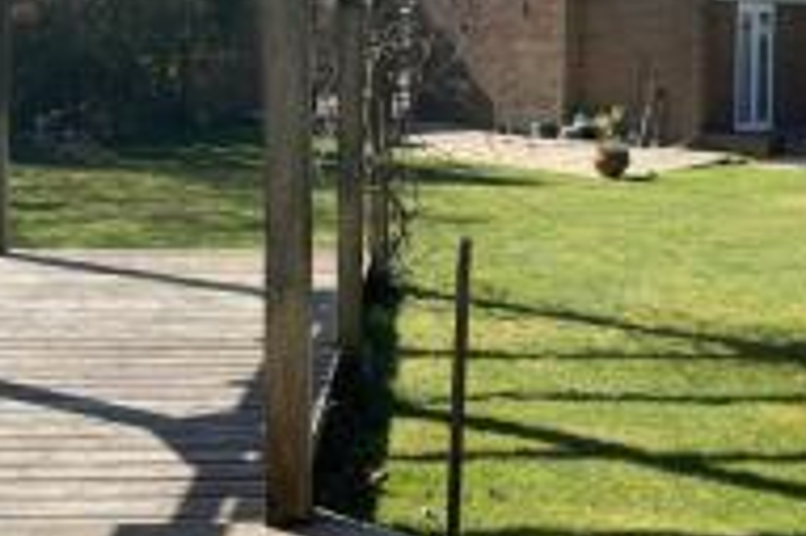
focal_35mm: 60
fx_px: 1342
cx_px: 504
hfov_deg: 33.3
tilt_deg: -3.2
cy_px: 95
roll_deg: -0.5
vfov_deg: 22.2
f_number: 1.6
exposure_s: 1/2174
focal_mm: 4.2
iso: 32
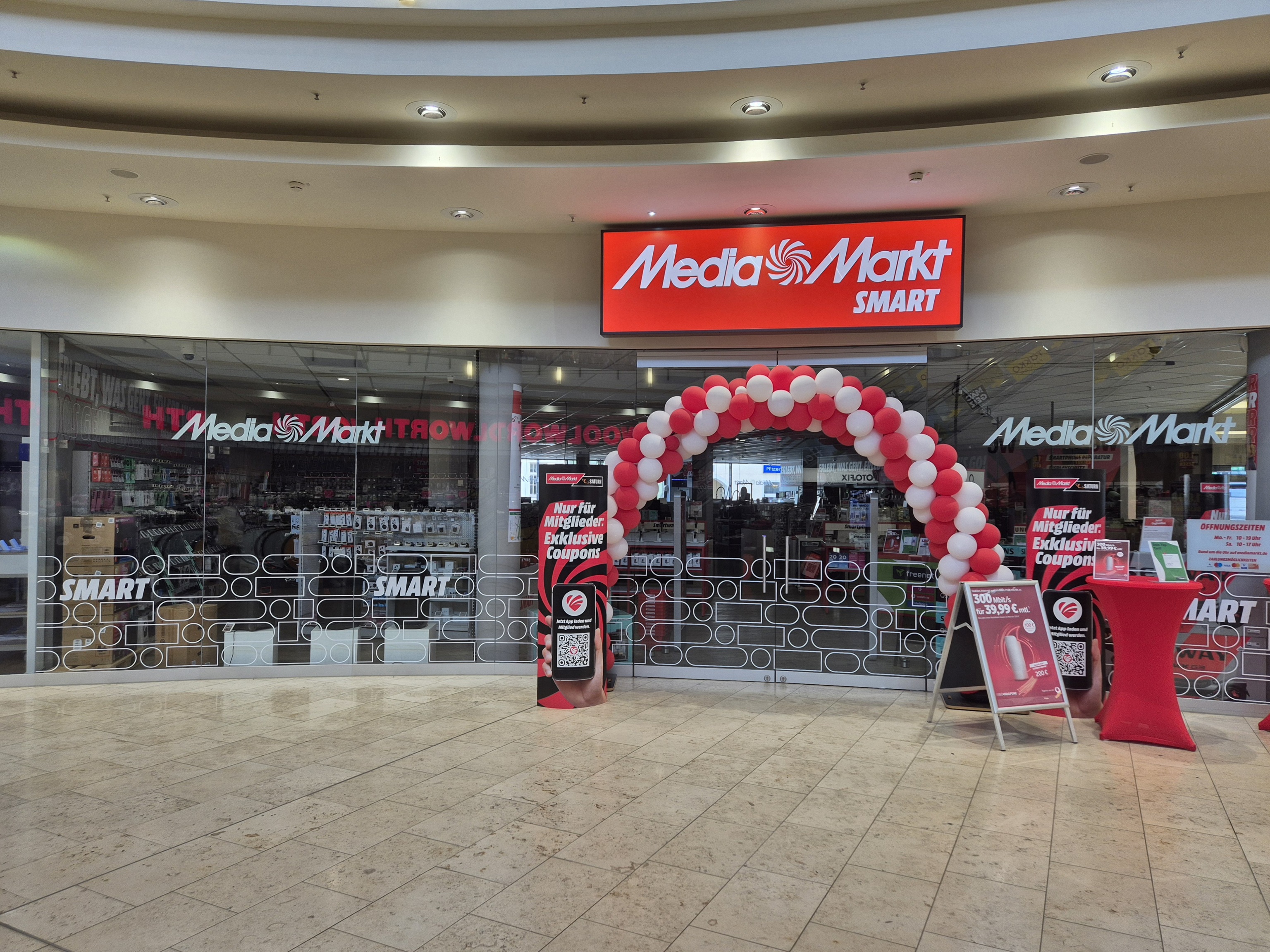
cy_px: 476
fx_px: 844
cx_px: 635
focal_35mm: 23
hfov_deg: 73.9
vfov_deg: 58.9
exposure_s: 1/100
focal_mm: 5.4
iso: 64
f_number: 1.8
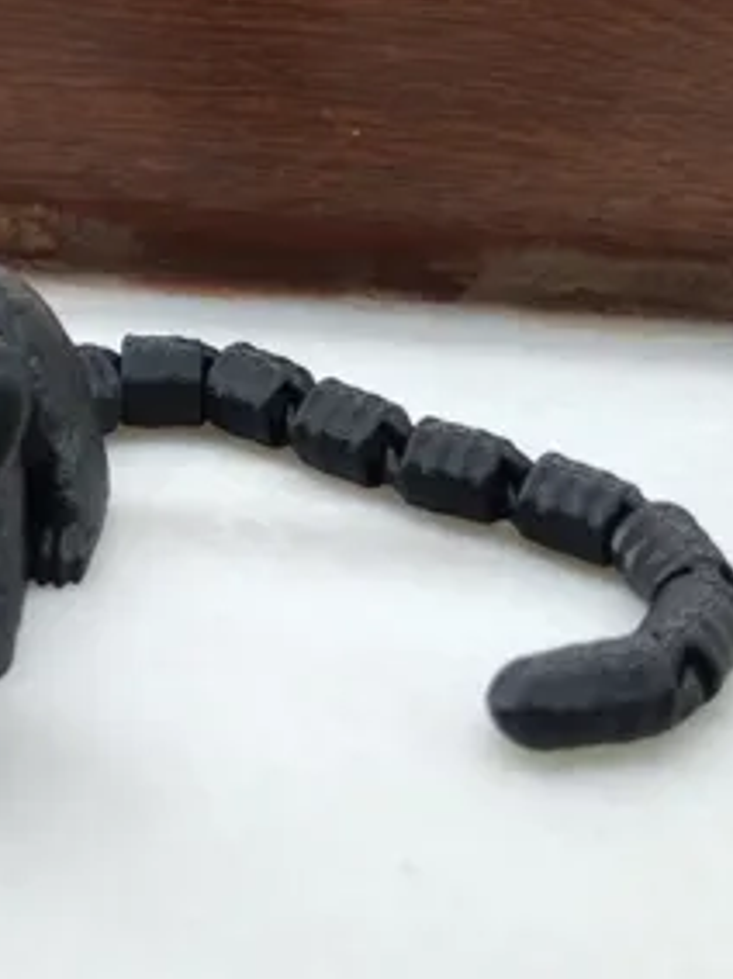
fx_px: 1384
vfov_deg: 38.6
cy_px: 351
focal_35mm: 49
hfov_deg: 28.8
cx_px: 118
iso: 165
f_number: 1.8
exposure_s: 1/120
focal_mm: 4.75
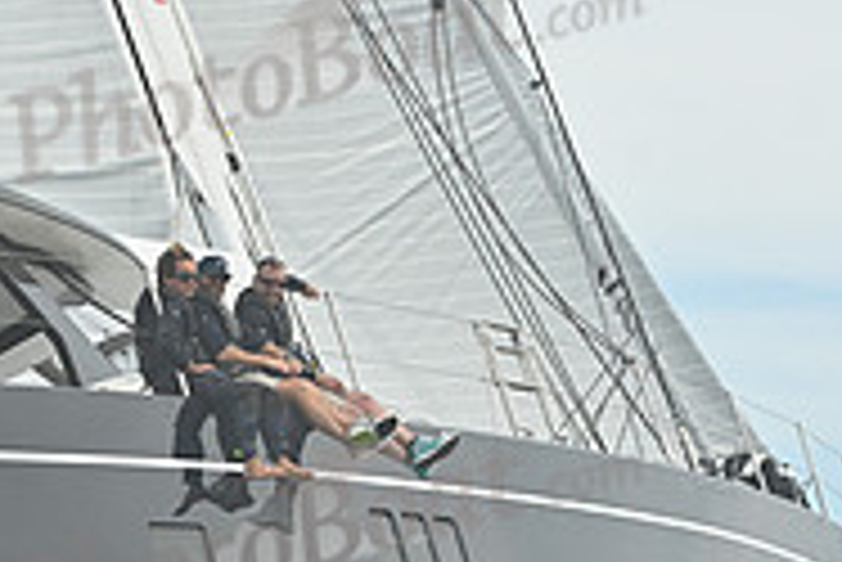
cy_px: 362
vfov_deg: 6.3
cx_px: -221
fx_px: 5079
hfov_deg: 9.3
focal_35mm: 217
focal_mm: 70
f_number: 7.1
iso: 320
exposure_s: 1/1250
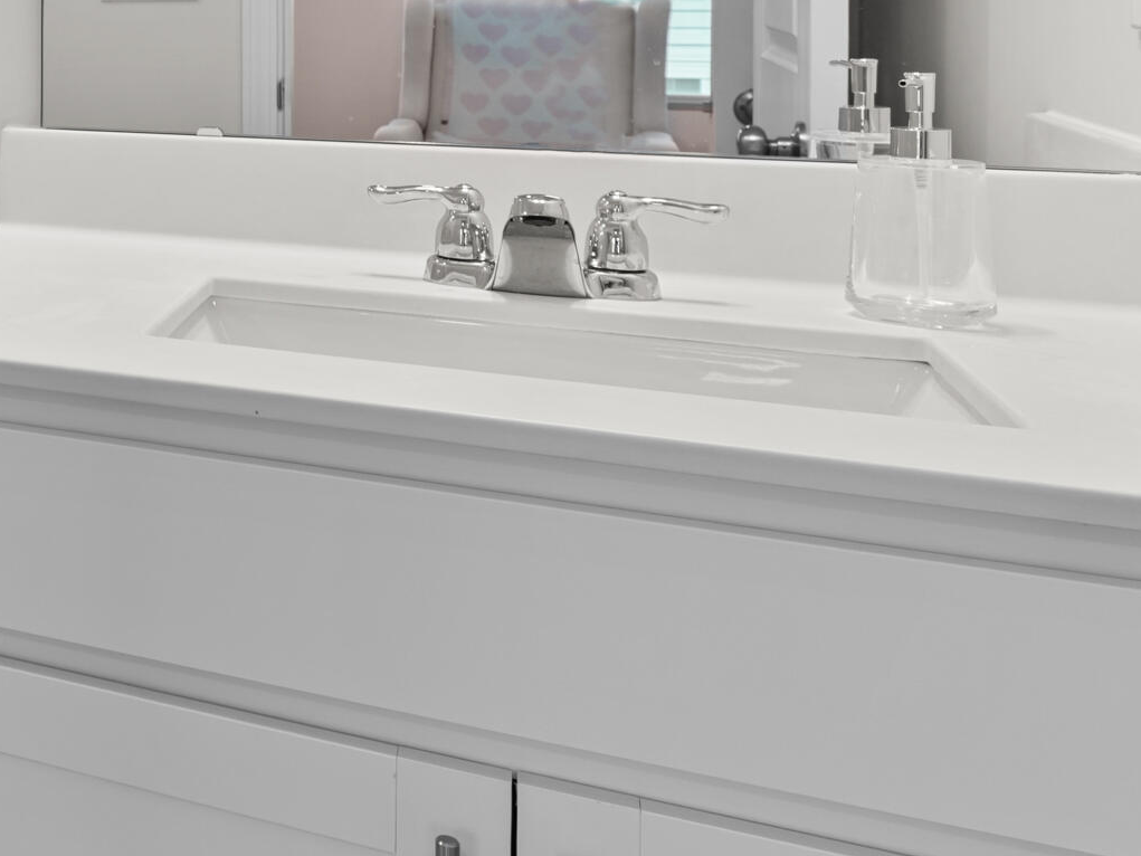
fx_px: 1582
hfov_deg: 29.6
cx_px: -431
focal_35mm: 48
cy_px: -12
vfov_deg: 28.3
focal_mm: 17
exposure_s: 1/10
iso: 400
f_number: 7.1
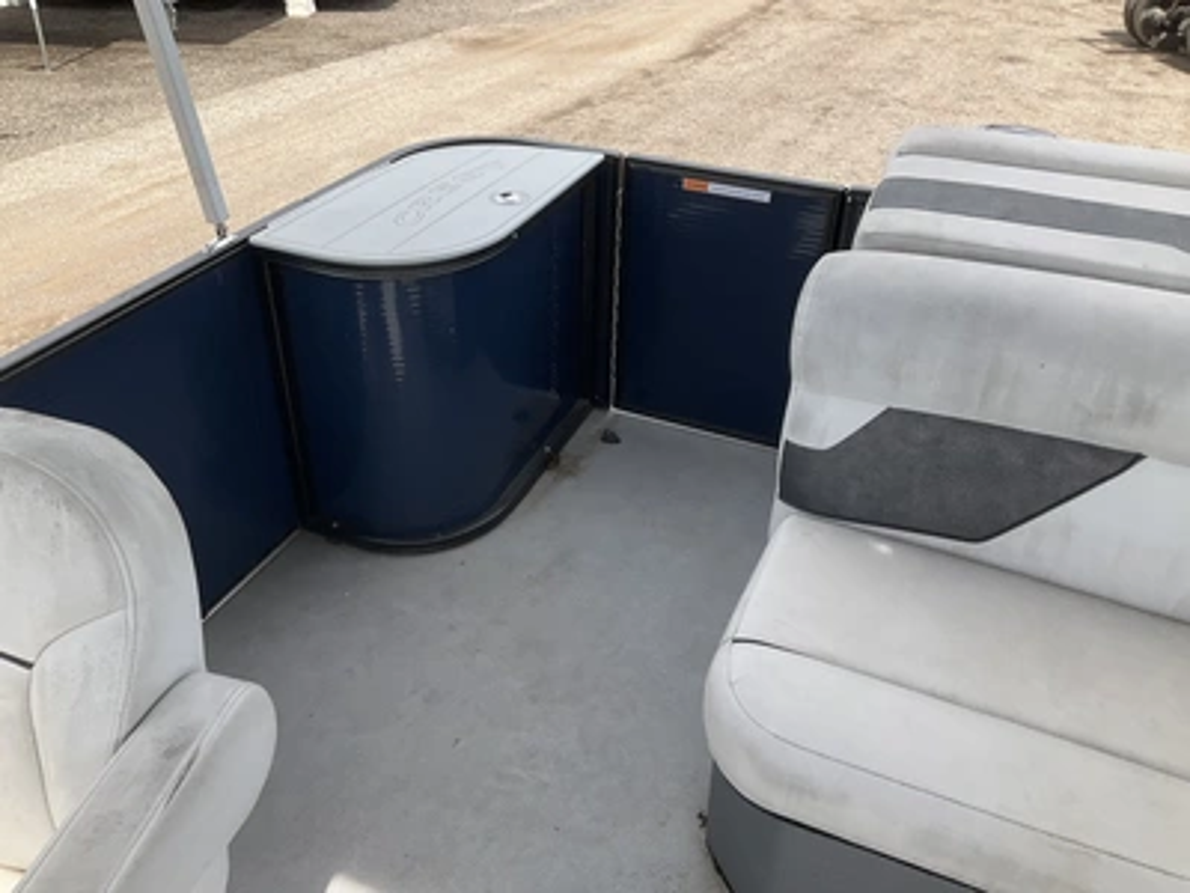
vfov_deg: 48.2
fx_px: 997
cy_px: 446
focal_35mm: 29
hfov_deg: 61.7
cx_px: 595
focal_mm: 3
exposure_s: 1/944
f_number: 1.8
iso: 25
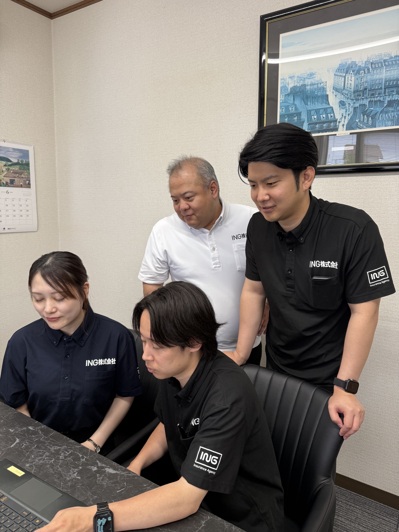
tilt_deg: -7.1
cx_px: 200
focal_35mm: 24
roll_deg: -2.2
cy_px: 266
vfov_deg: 71.6
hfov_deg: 56.8
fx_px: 369
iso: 160
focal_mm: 6.76
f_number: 1.78
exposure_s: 1/121
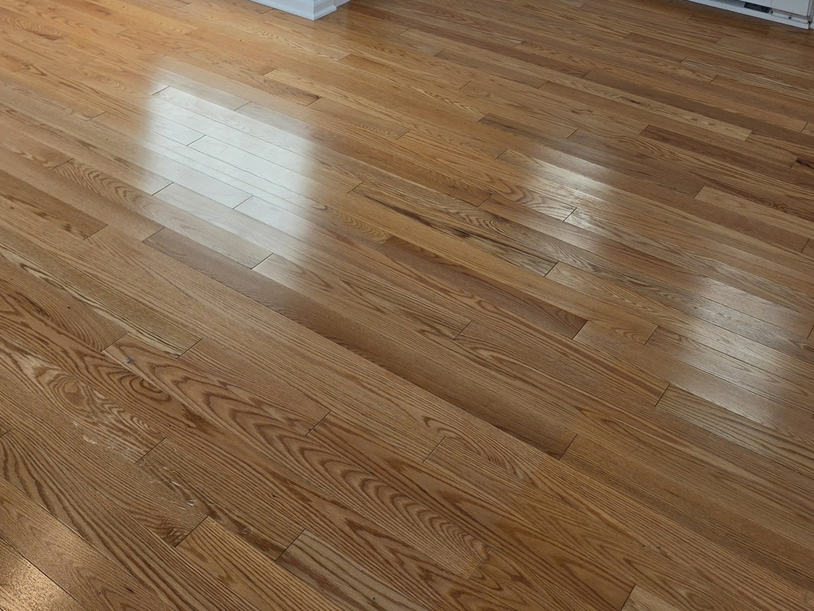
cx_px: 223
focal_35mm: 47
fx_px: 1106
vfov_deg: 26.9
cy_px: -143
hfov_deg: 39.5
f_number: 1.8
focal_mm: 5.4
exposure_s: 1/120
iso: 40
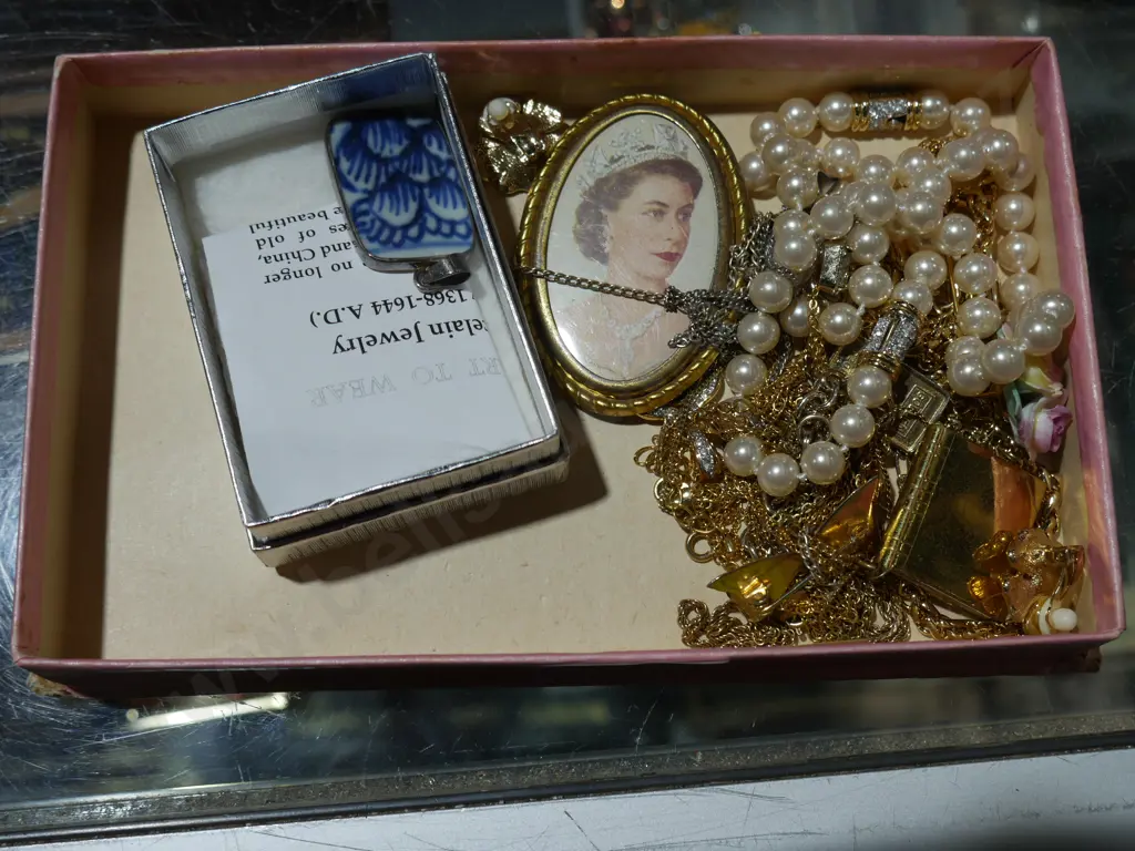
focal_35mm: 46
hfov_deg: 41.2
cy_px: 426
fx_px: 1508
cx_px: 568
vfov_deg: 31.5
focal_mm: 23
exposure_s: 1/100
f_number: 5.1
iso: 200
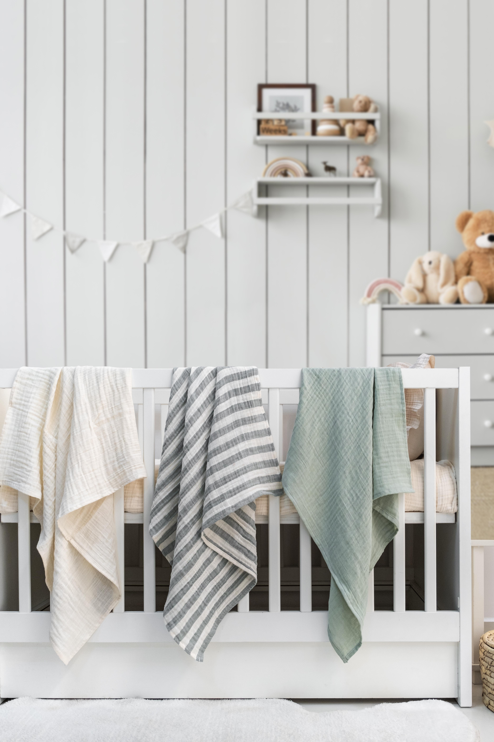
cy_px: 371
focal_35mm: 32
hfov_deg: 41.1
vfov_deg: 58.7
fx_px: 659
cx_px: 247
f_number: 4
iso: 640
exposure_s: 1/100
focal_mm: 21.2
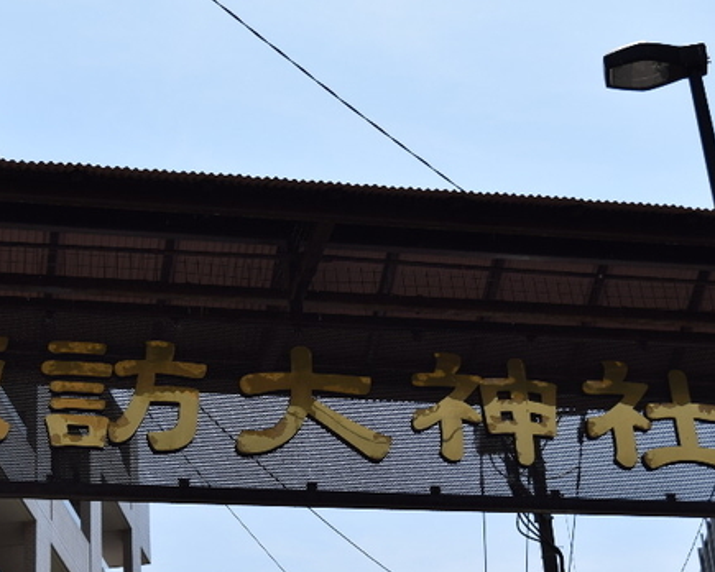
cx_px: 304
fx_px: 1862
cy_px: 337
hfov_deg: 21.7
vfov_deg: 17.5
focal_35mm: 88
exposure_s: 1/1000
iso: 100
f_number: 5.6
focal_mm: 34
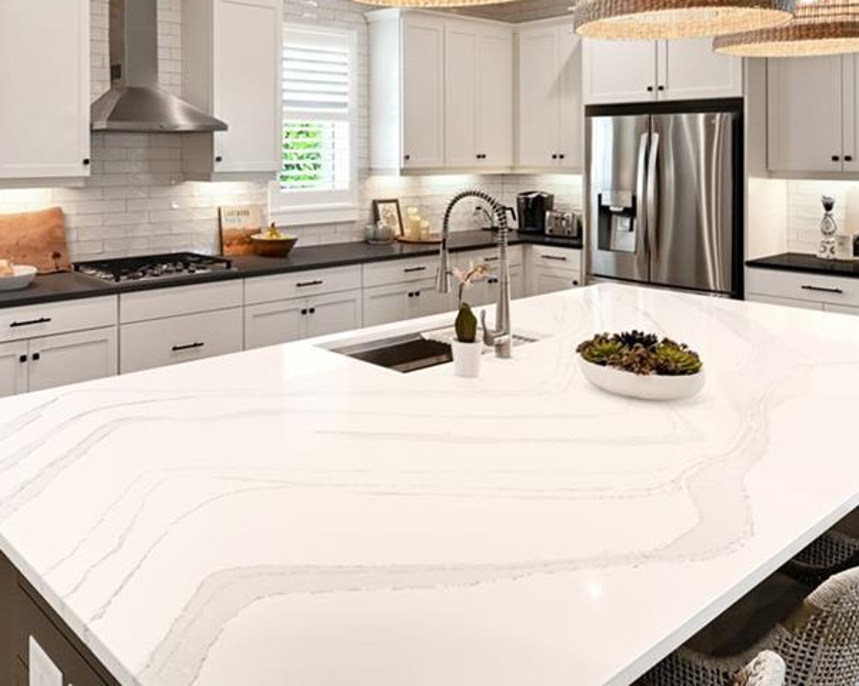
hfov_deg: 56.2
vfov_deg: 46.4
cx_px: 224
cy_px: 156
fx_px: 762
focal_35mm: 30
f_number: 8
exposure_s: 1/5
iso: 800
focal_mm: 12
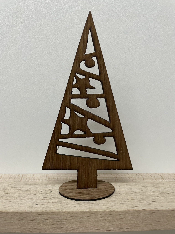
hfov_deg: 53.1
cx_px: 88
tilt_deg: -7.4
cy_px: 117
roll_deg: -0.5
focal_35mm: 26
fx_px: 175
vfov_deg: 67.3
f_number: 1.6
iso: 100
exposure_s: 1/50
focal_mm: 4.2
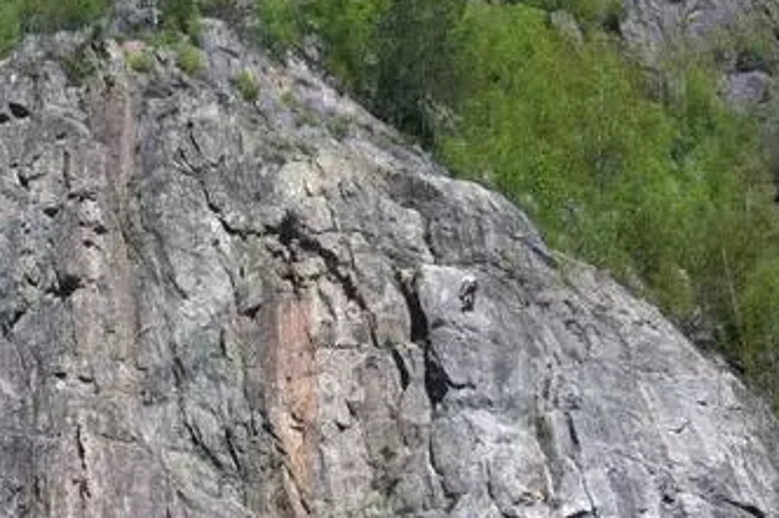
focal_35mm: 88
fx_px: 1903
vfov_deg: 15.3
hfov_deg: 22.4
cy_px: 502
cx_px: 43
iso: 80
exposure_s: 1/1040
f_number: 2.8
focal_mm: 3.85
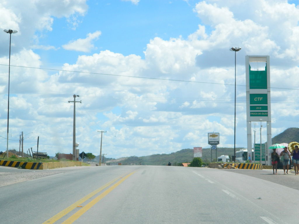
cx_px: 150
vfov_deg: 17.6
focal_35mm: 84
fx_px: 726
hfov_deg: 23.3
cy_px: 112
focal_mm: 15.1
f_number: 4.2
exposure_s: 1/800
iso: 80
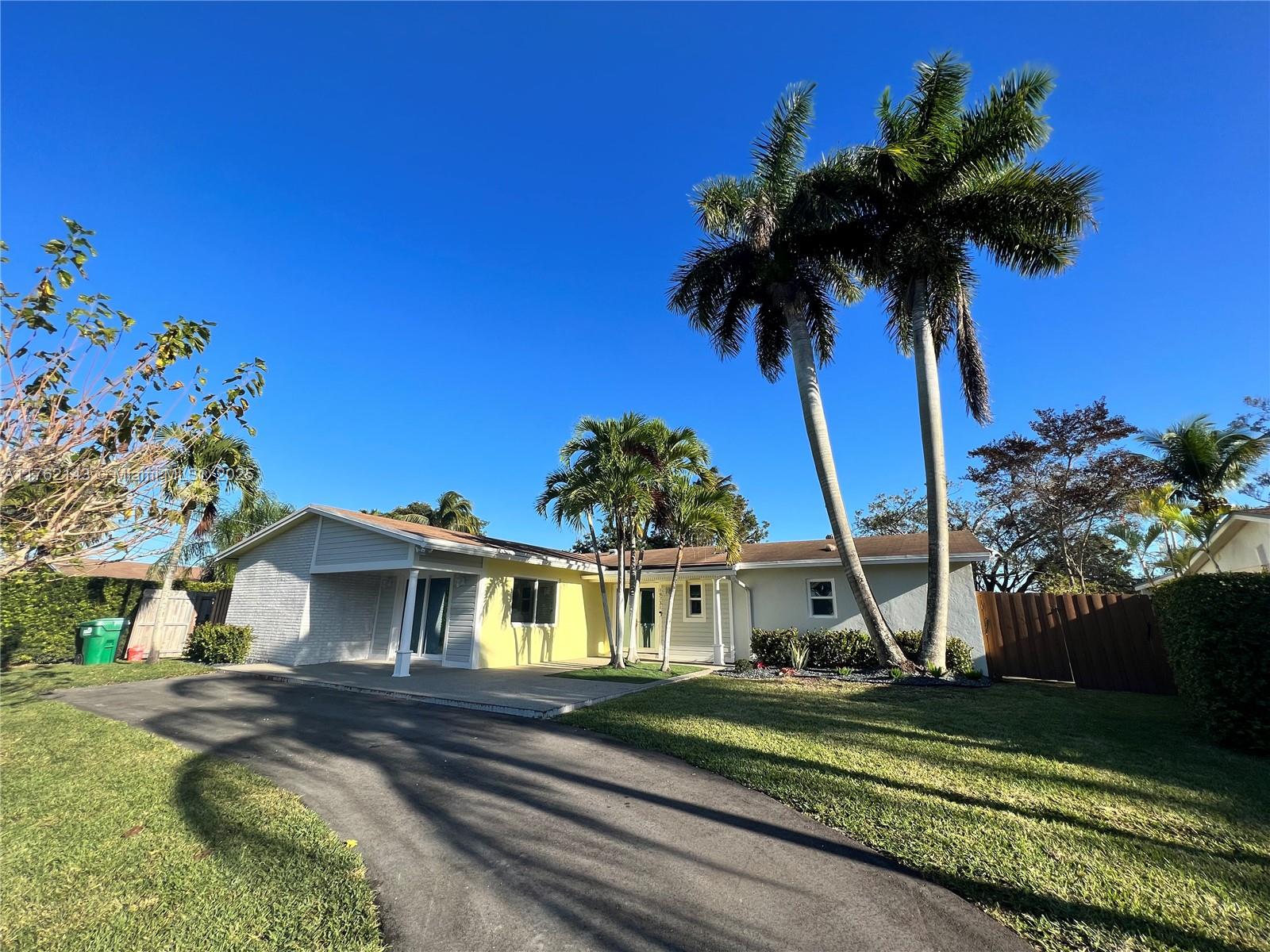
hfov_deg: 106.2
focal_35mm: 13
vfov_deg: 89.9
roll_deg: -0.3
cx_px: 635
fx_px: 477
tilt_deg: +15.0
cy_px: 476
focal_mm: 1.57
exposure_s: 1/1220
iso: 32
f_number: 1.8
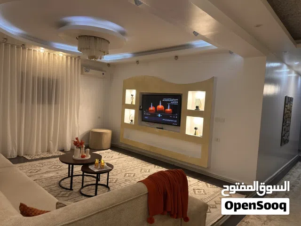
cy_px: 113
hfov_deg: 71.6
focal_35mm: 24
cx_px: 150
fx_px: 209
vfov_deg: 56.8
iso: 250
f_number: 1.78
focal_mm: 6.86
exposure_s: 1/50
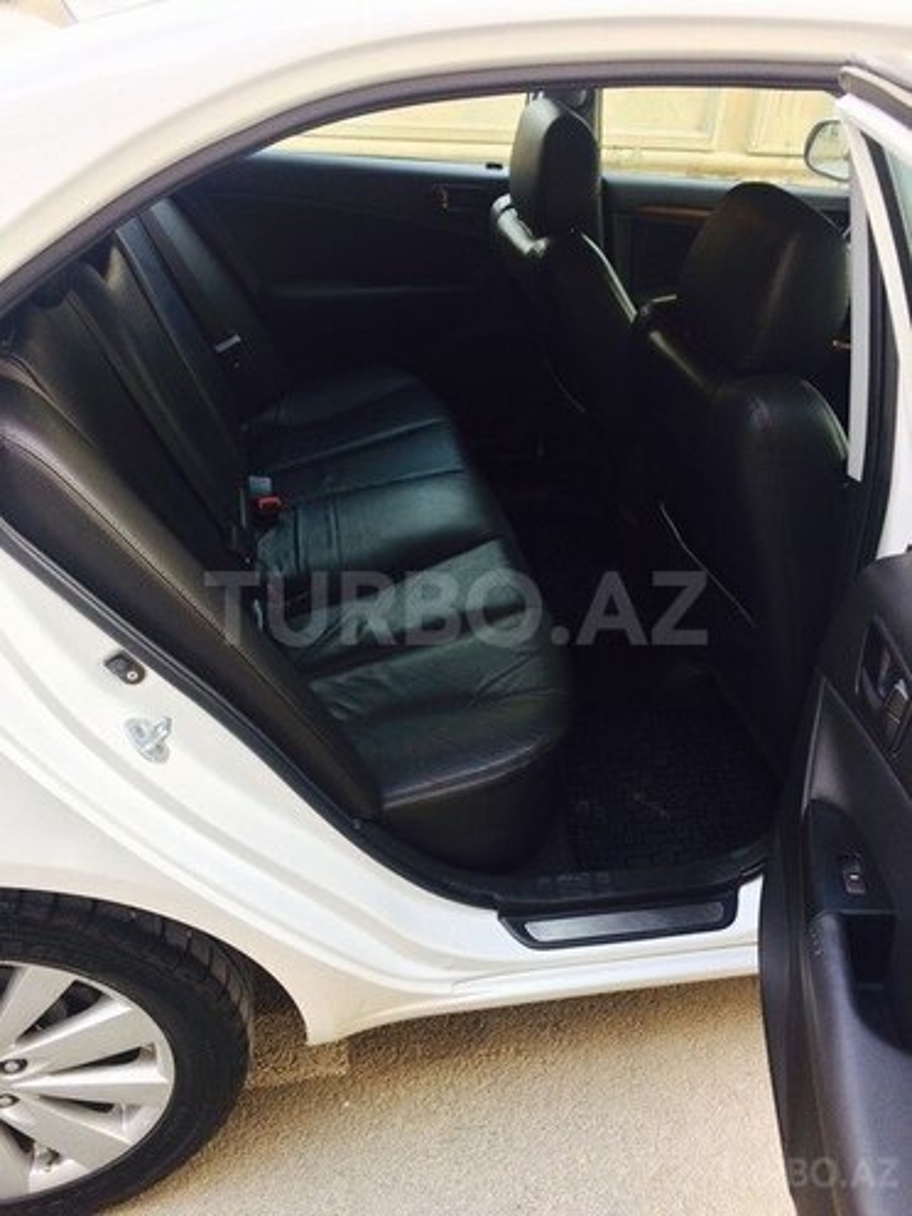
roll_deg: -3.7
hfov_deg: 48.2
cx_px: 456
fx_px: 1019
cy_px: 608
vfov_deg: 61.7
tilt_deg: -33.3
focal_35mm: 29
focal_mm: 4.15
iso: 50
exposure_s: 1/50
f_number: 2.2
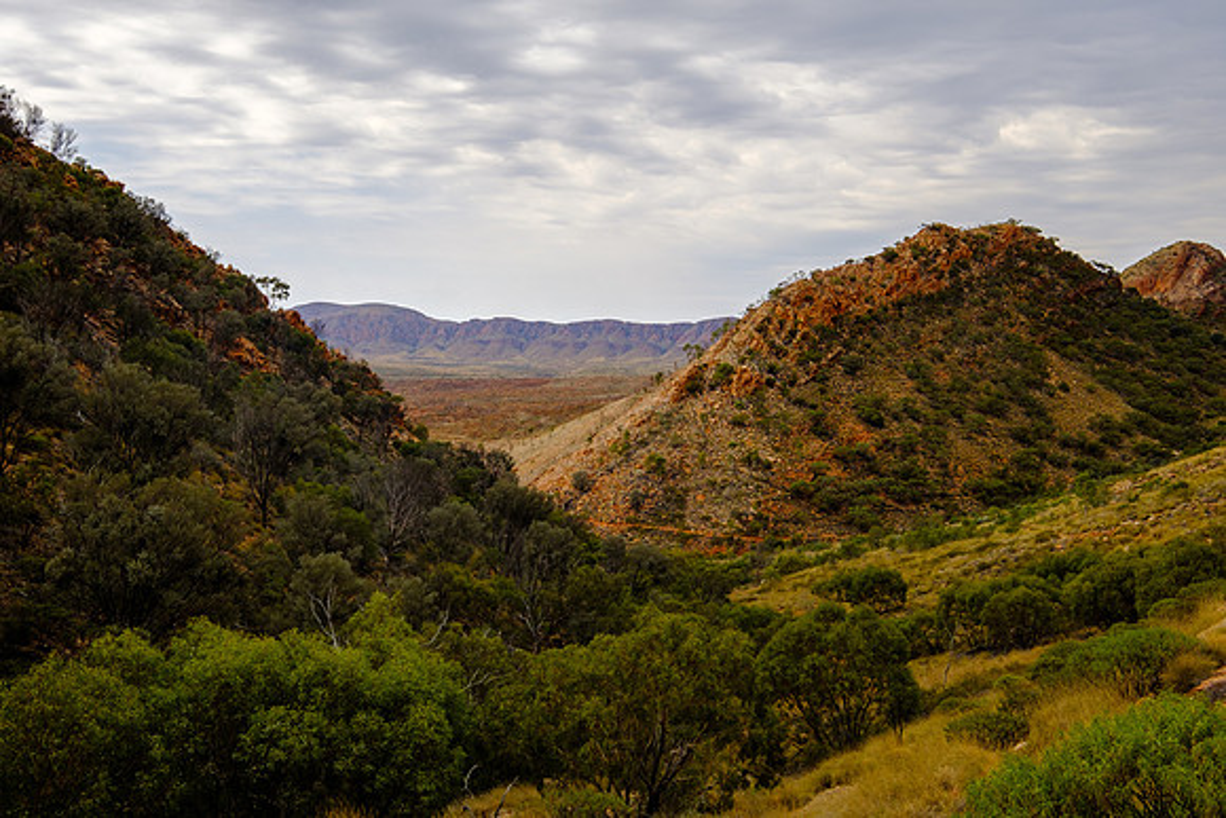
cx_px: 613
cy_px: 409
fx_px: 1226
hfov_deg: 53.1
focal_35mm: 36
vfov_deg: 36.9
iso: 200
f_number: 8
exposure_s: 1/160
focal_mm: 24
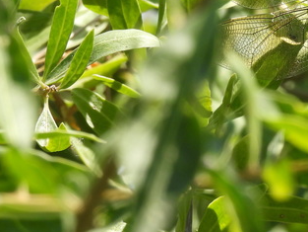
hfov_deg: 1.5
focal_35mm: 1362
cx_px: 323
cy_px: 1
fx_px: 12123
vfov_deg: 1.1
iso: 100
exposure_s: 1/250
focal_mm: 89.2
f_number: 5.6
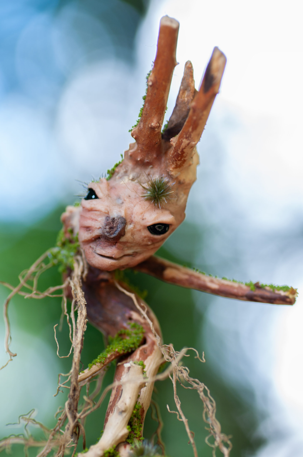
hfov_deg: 10.1
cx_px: 152
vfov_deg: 15.2
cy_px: 228
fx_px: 1709
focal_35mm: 135
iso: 200
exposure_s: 1/80
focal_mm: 90
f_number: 5.6
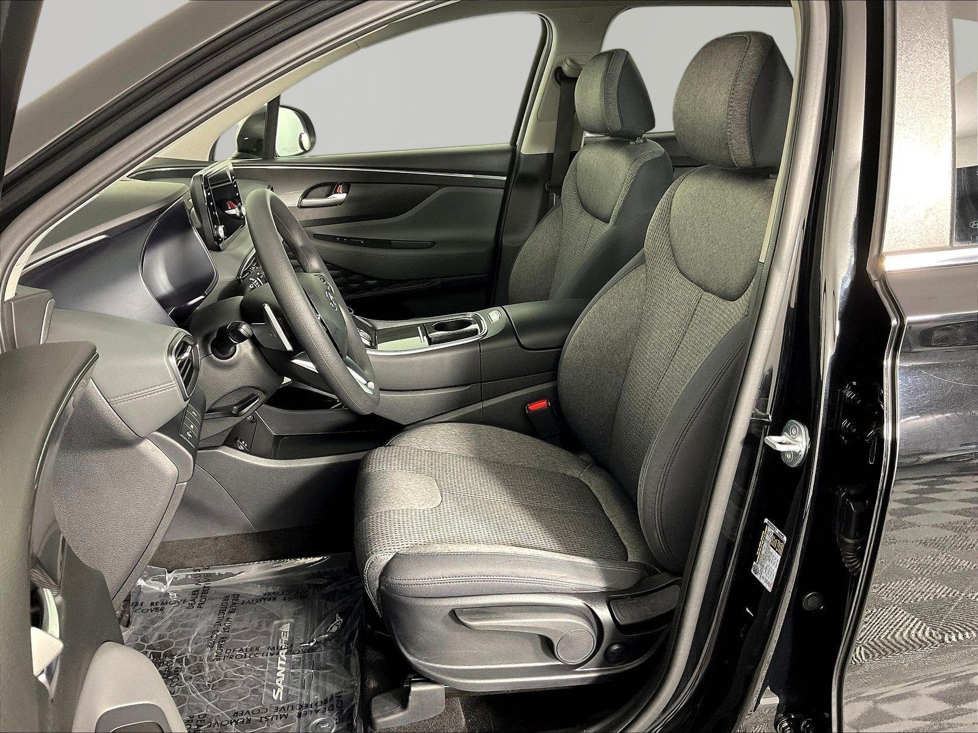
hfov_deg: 61.7
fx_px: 819
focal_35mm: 29
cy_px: 366
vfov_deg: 48.2
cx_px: 489
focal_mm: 3
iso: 160
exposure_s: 1/60
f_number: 1.8
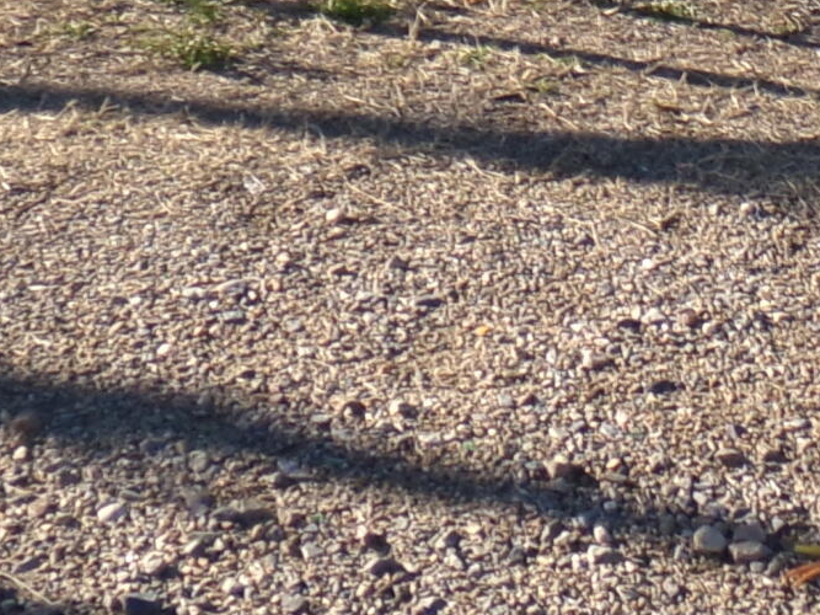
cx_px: 686
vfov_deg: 12.1
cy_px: -638
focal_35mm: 108
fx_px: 2558
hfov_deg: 18.0
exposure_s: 1/70
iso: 100
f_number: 11.07
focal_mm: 4.3
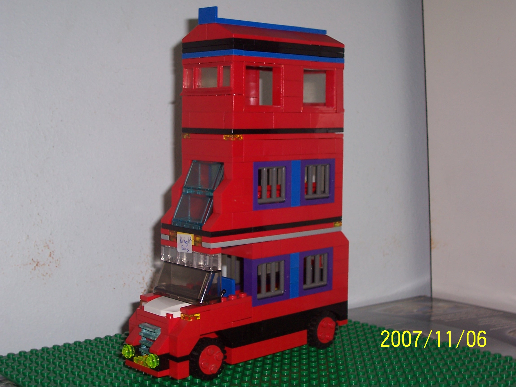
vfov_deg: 27.5
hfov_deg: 36.2
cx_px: 258
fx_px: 790
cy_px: 194
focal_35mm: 53
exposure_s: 1/60
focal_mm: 8.6
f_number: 3.4
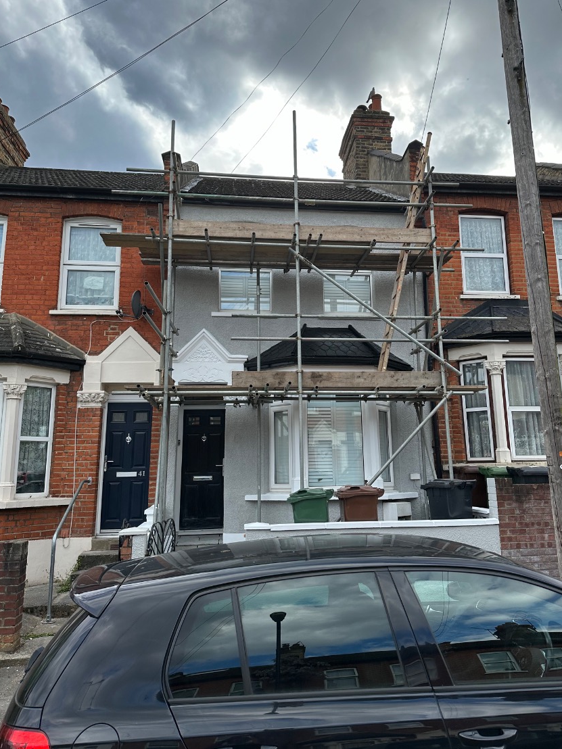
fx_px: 563
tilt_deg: +14.2
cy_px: 350
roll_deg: +1.8
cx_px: 301
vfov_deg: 67.2
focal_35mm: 26
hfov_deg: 53.0
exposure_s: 1/2353
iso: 80
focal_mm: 6.86
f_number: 1.78
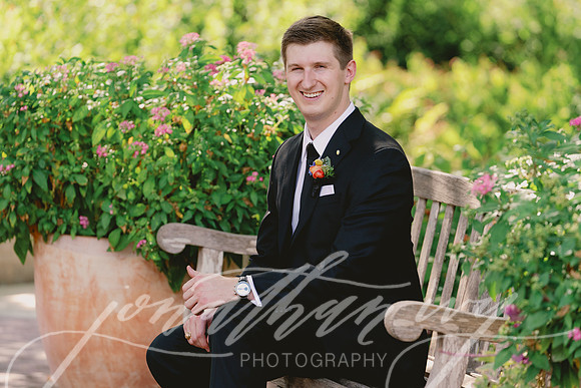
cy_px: 194
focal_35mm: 200
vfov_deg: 6.9
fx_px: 3228
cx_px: 290
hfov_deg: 10.3
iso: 400
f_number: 4.5
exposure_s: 1/400
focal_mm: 200
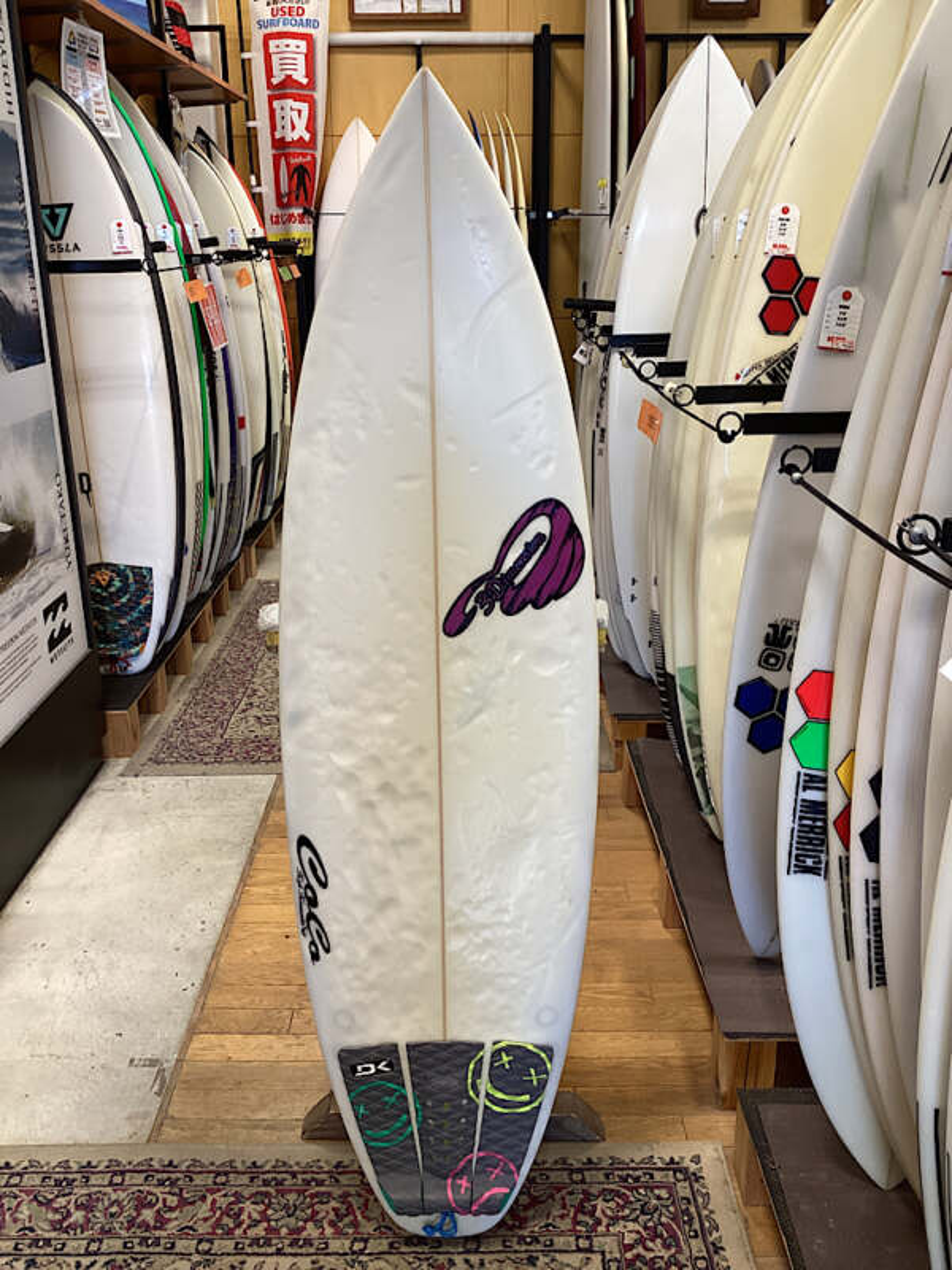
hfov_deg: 45.4
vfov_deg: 58.4
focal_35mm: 31
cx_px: 476
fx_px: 1137
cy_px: 635
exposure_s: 1/60
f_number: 2.4
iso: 80
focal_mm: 3.3
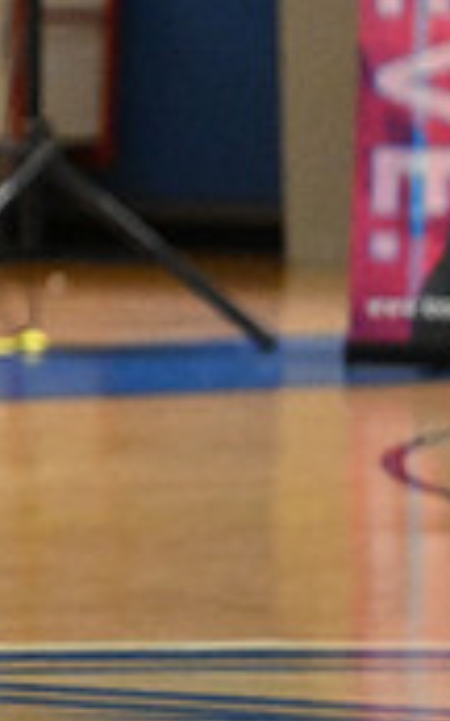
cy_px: 158
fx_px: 15593
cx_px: -679
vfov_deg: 2.6
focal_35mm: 794
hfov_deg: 1.6
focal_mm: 155
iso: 8000
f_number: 2.8
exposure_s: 1/1000
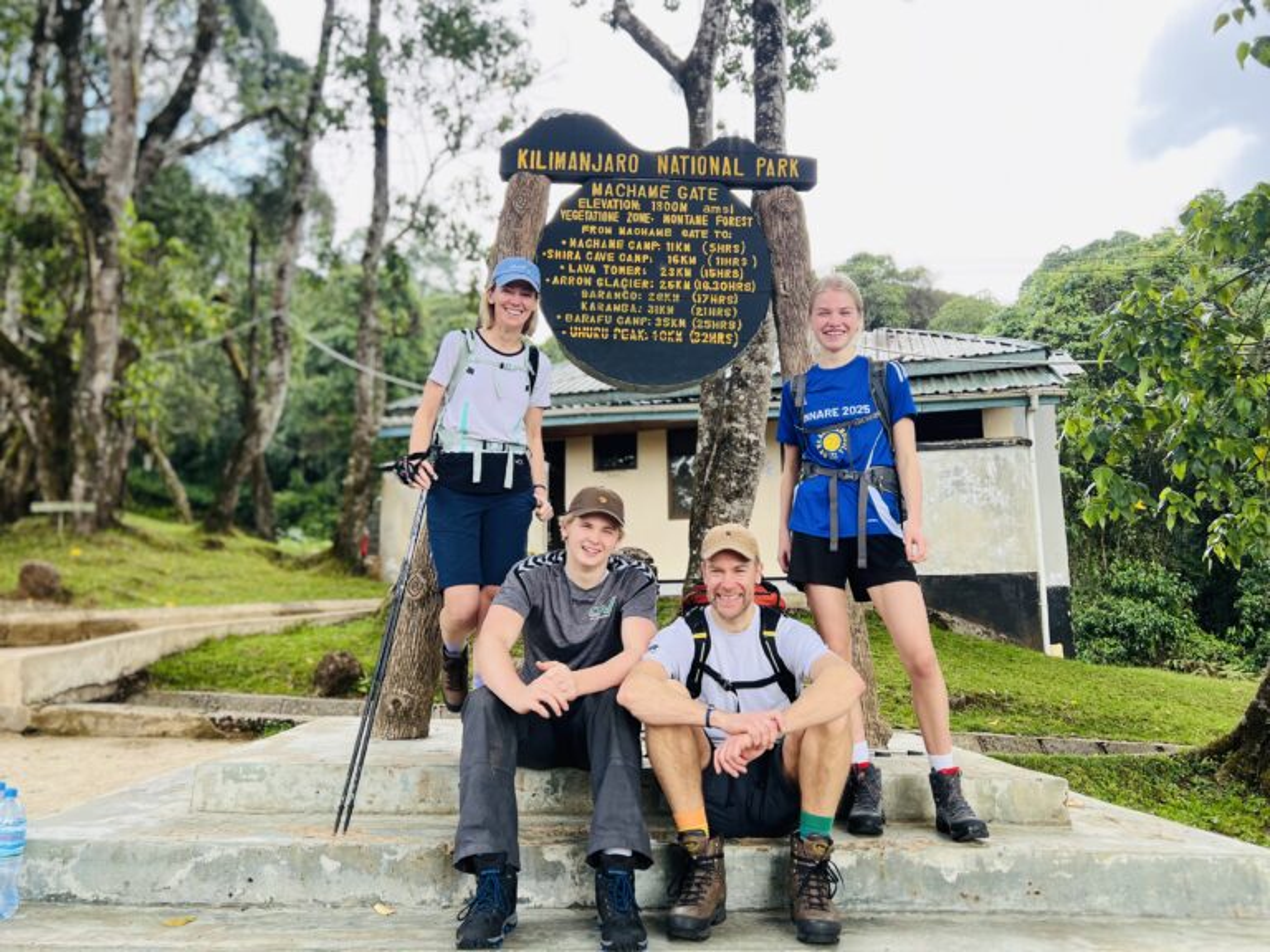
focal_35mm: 26
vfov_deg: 53.1
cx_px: 635
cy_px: 476
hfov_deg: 67.3
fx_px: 954
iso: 40
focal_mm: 5.7
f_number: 1.5
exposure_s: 1/257
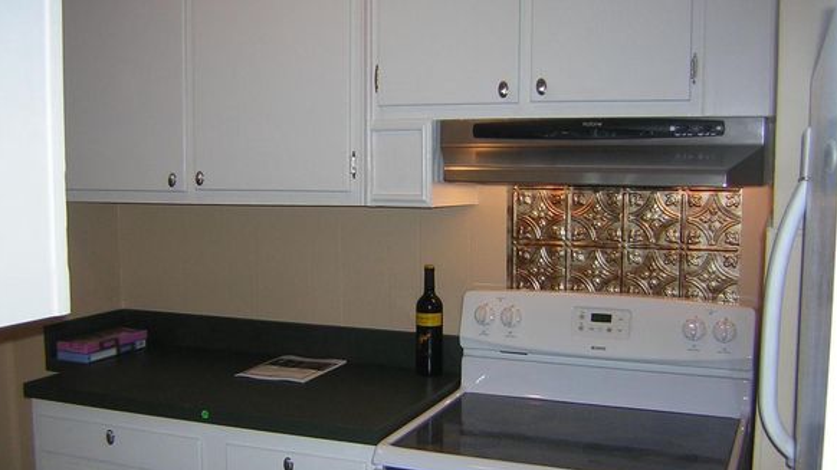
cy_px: 272
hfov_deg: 50.5
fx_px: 888
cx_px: 423
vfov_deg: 29.6
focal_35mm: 40
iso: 50
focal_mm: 4.7
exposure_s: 1/60.1
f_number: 2.6
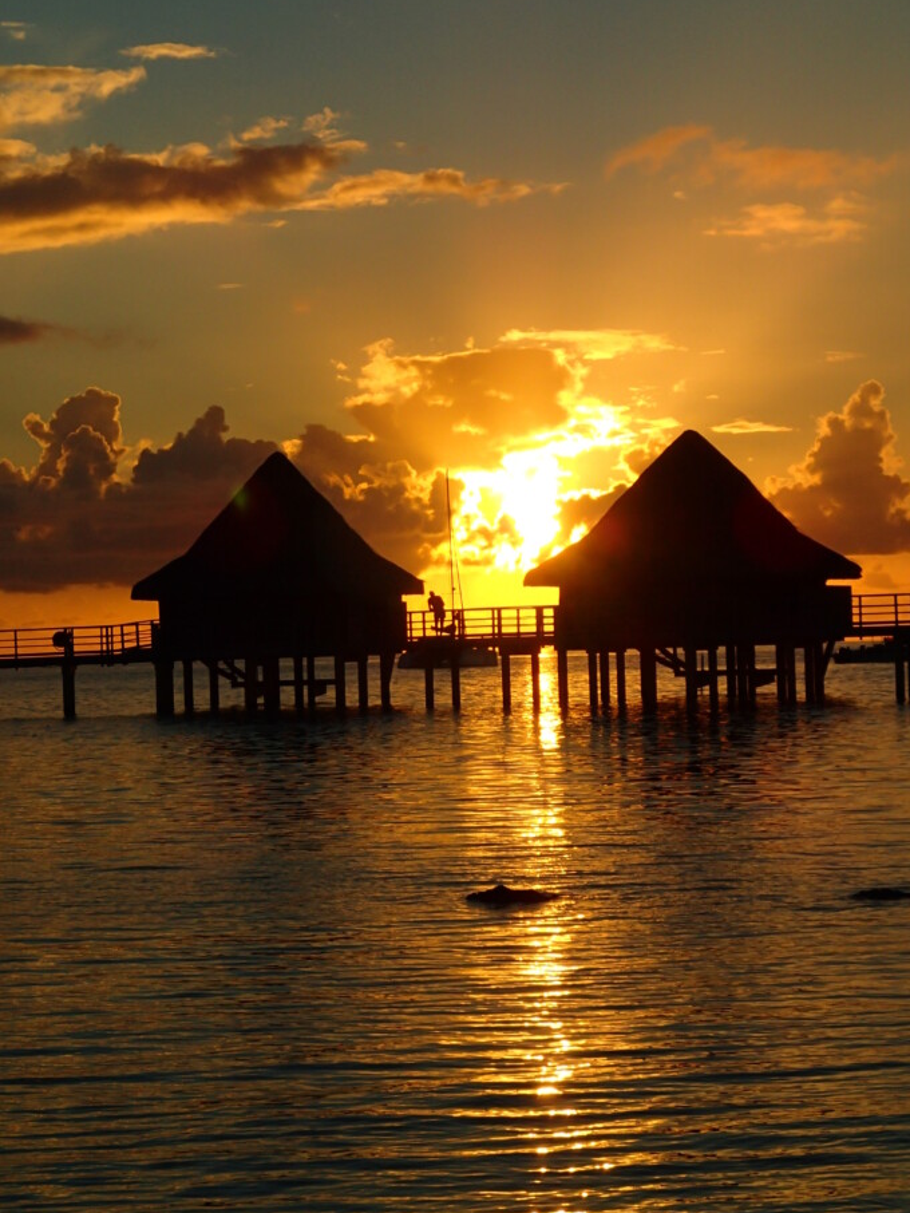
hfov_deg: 13.1
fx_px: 3959
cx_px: 460
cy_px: 540
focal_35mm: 113
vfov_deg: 17.4
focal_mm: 18
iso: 100
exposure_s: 1/800
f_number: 6.3
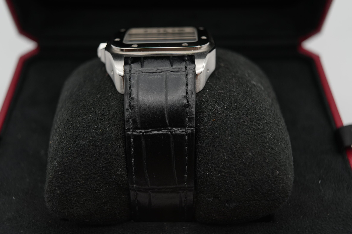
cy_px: 121
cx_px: 167
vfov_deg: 35.1
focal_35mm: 38
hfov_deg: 50.7
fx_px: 372
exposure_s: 1/250
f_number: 5
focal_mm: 35
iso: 400
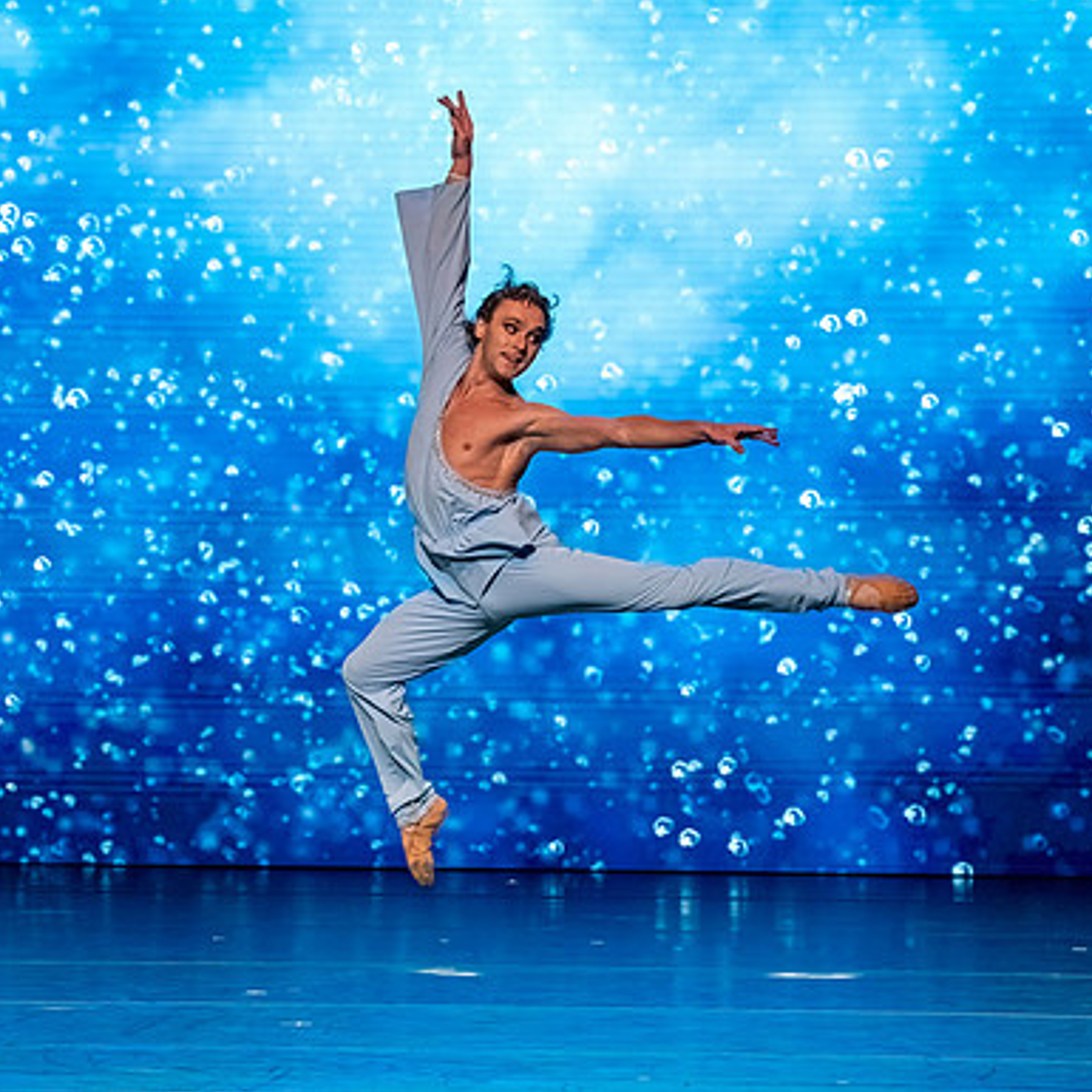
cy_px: 611
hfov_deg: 4.7
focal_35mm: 370
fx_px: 13205
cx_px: 338
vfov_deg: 4.7
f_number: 5.6
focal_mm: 256
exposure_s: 1/400
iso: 6400
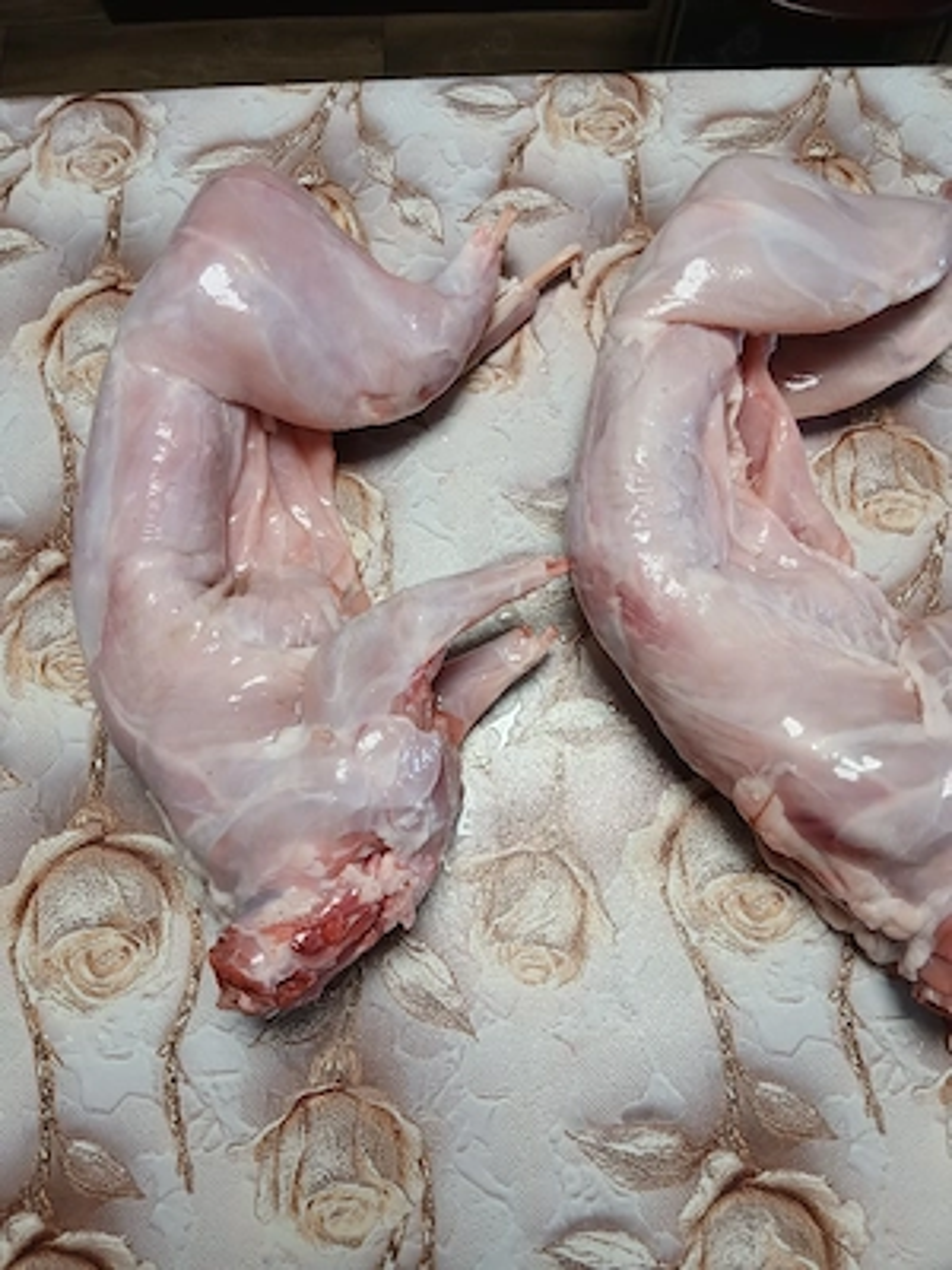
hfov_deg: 53.1
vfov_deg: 67.3
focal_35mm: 26
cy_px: 635
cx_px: 476
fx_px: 953
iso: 80
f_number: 1.8
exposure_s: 1/50.3
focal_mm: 3.98
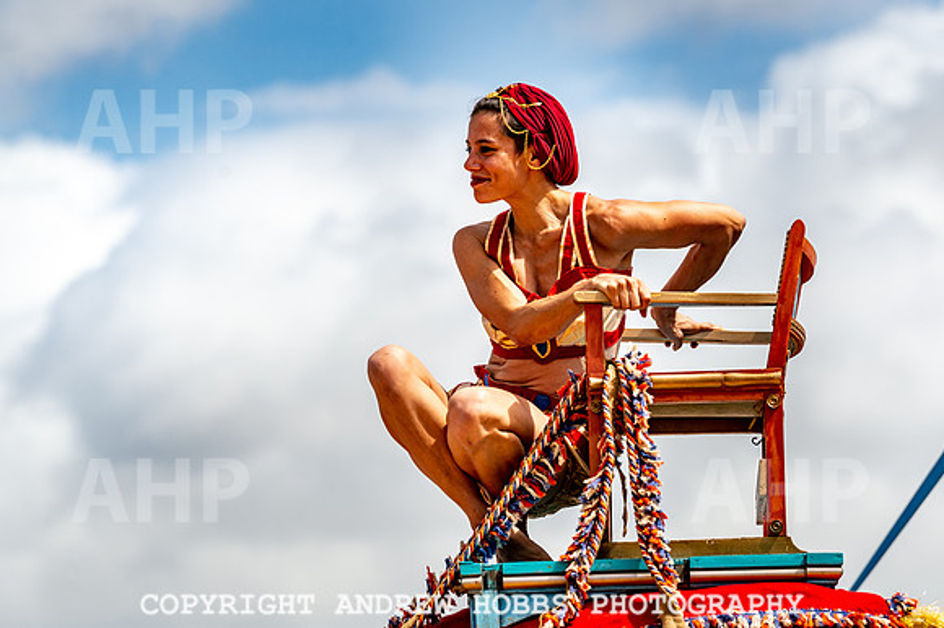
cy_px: 314
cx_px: 472
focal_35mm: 181
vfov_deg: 7.6
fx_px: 4753
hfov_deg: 11.3
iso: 100
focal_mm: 170
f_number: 5
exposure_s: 1/1600
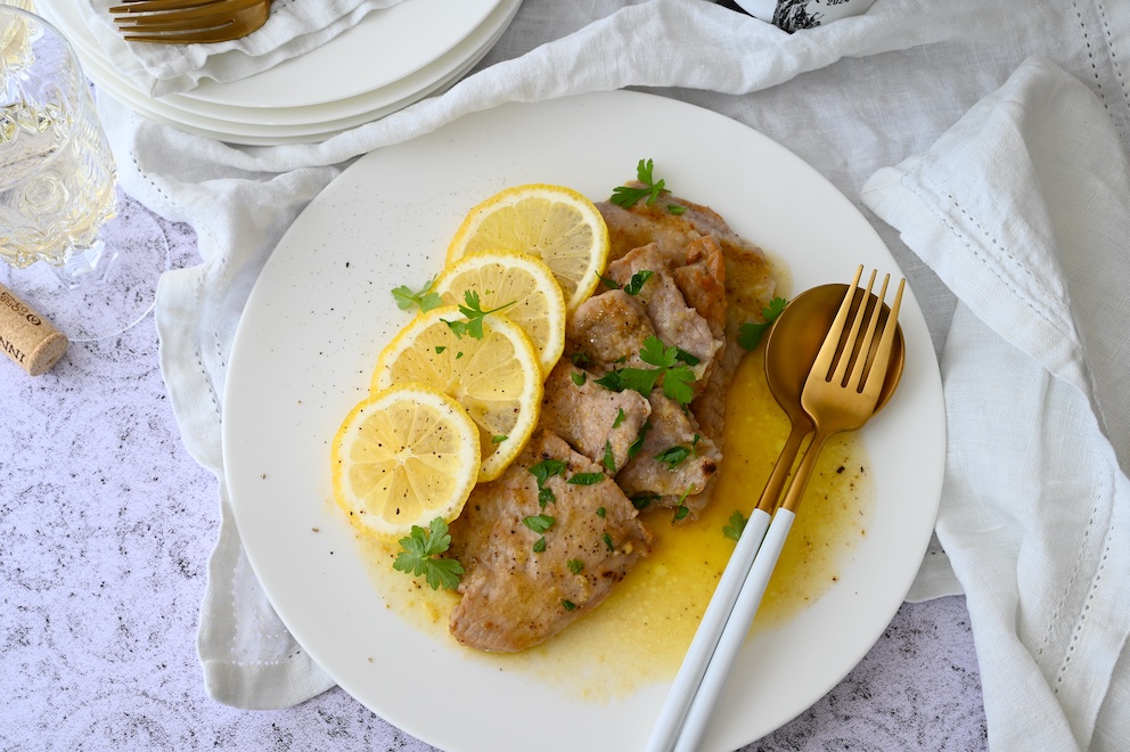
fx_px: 1568
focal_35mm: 50
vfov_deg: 27.0
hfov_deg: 39.6
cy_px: 376
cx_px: 565
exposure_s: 1/1.3
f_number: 13
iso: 125
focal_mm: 50
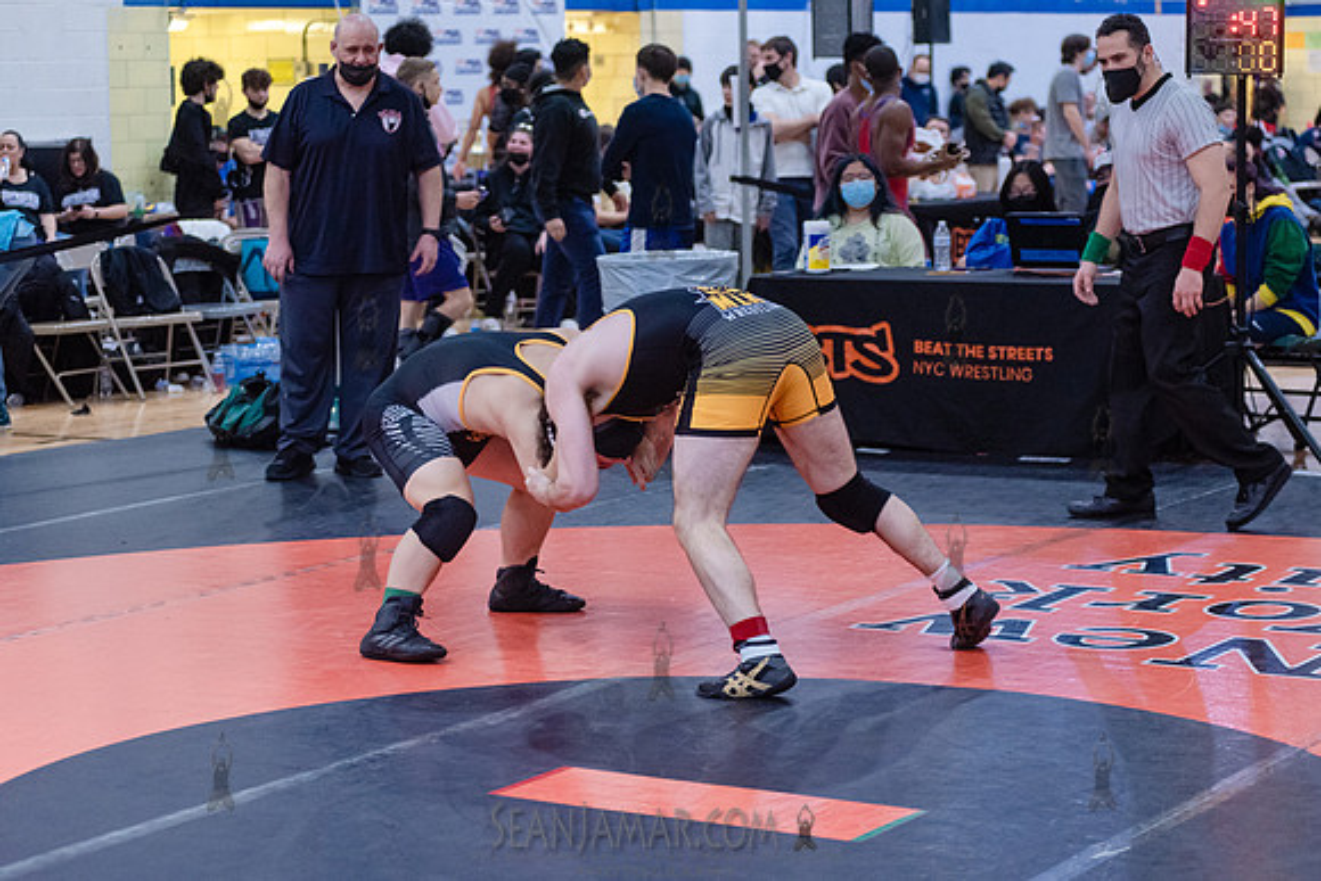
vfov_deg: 16.3
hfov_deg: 24.2
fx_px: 3085
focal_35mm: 84
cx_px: 660
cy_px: 440
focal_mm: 80
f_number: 3.5
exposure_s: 1/400
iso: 4000
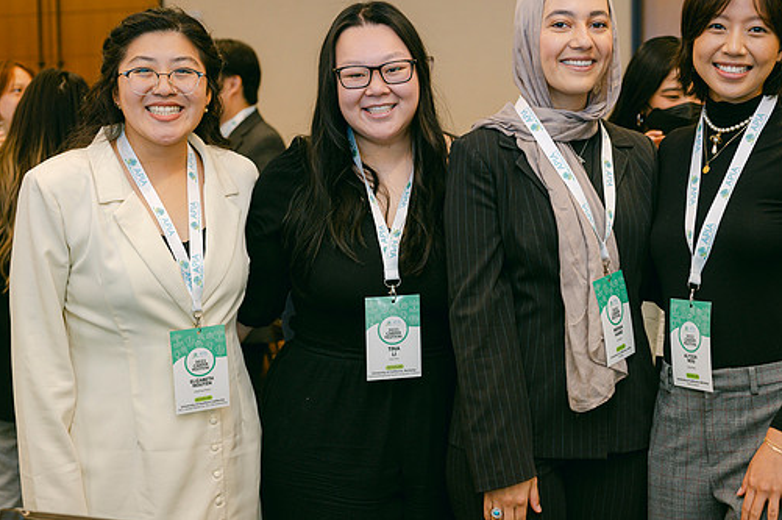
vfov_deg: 22.6
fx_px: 1302
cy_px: 237
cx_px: 405
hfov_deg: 33.4
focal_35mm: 60
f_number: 3.2
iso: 500
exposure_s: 1/125
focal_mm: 50
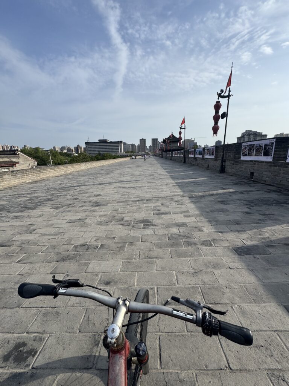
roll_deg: +1.1
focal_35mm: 14
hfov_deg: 85.7
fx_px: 156
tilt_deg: -13.9
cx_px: 144
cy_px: 193
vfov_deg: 102.1
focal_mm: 2.22
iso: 50
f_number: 2.2
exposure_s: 1/2146
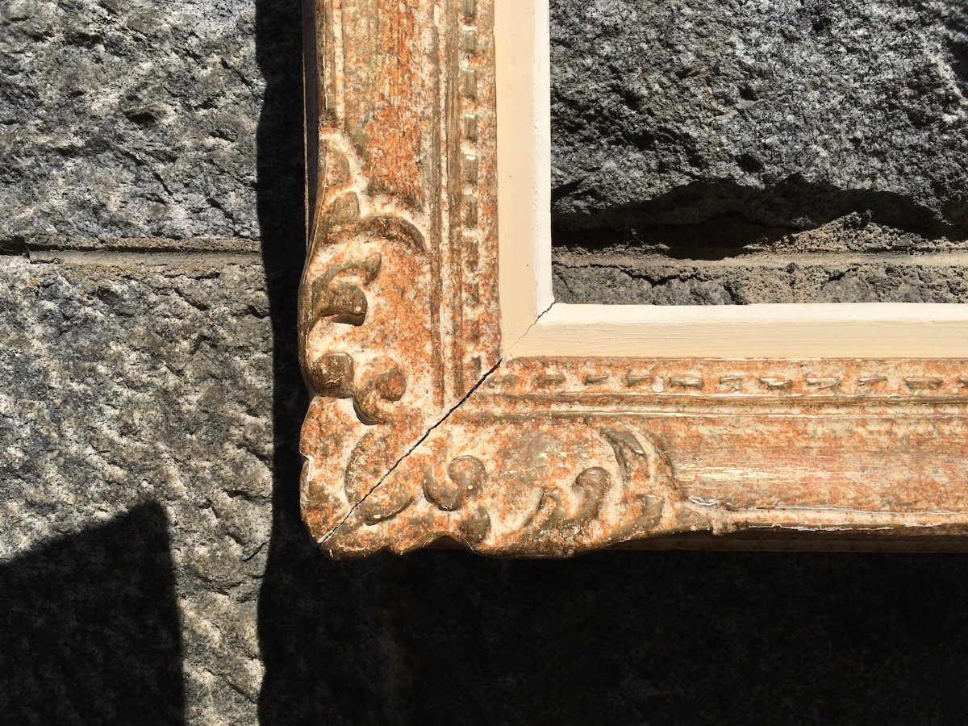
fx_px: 811
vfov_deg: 48.2
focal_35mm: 29
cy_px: 363
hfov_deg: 61.7
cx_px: 484
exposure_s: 1/3497
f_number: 2.2
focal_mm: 4.15
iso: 25
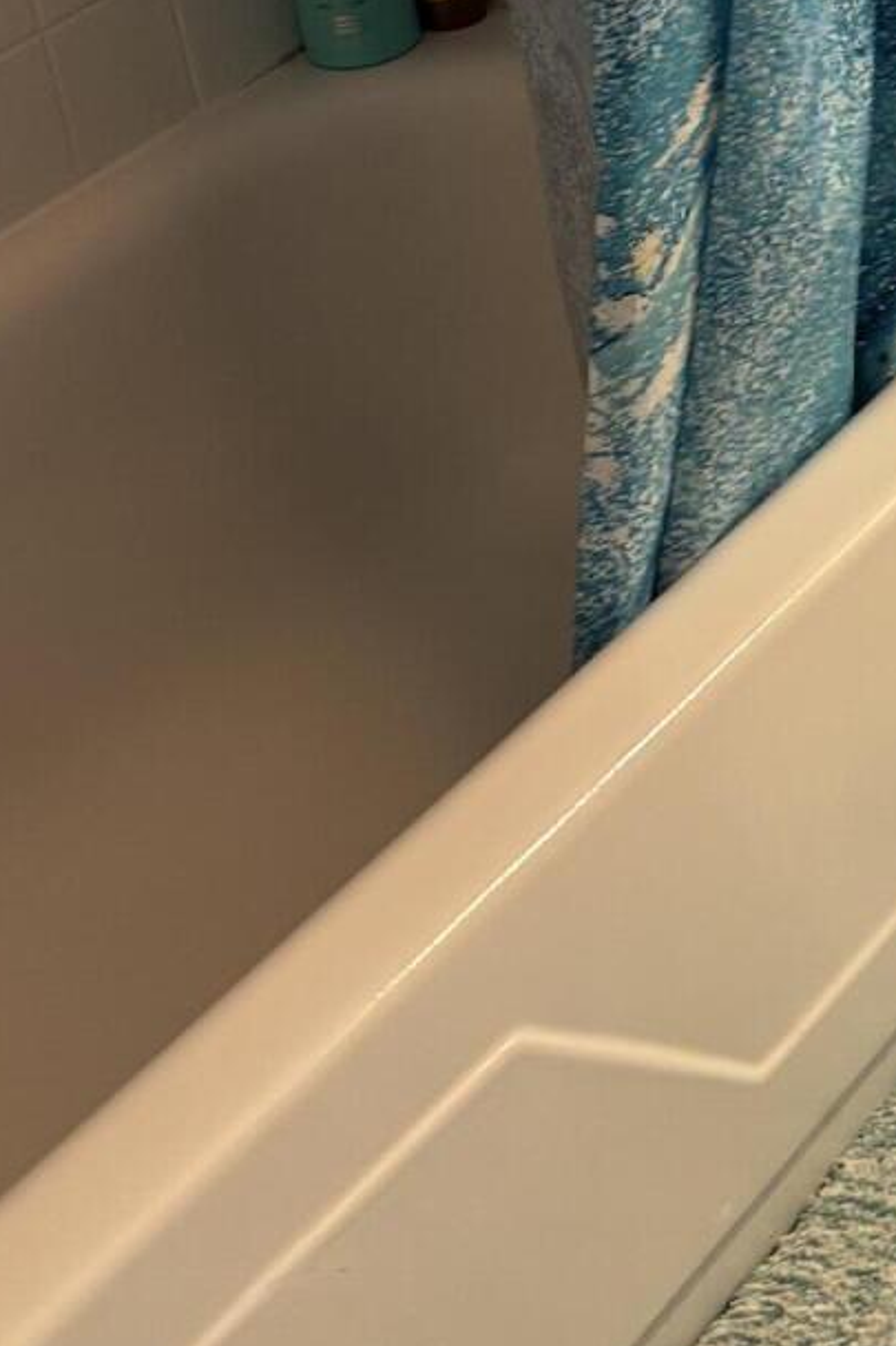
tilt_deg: -23.6
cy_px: -27
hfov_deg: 14.2
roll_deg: +4.6
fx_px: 3324
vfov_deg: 22.0
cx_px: 1420
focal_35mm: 89
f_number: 1.6
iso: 250
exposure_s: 1/60
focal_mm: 5.96
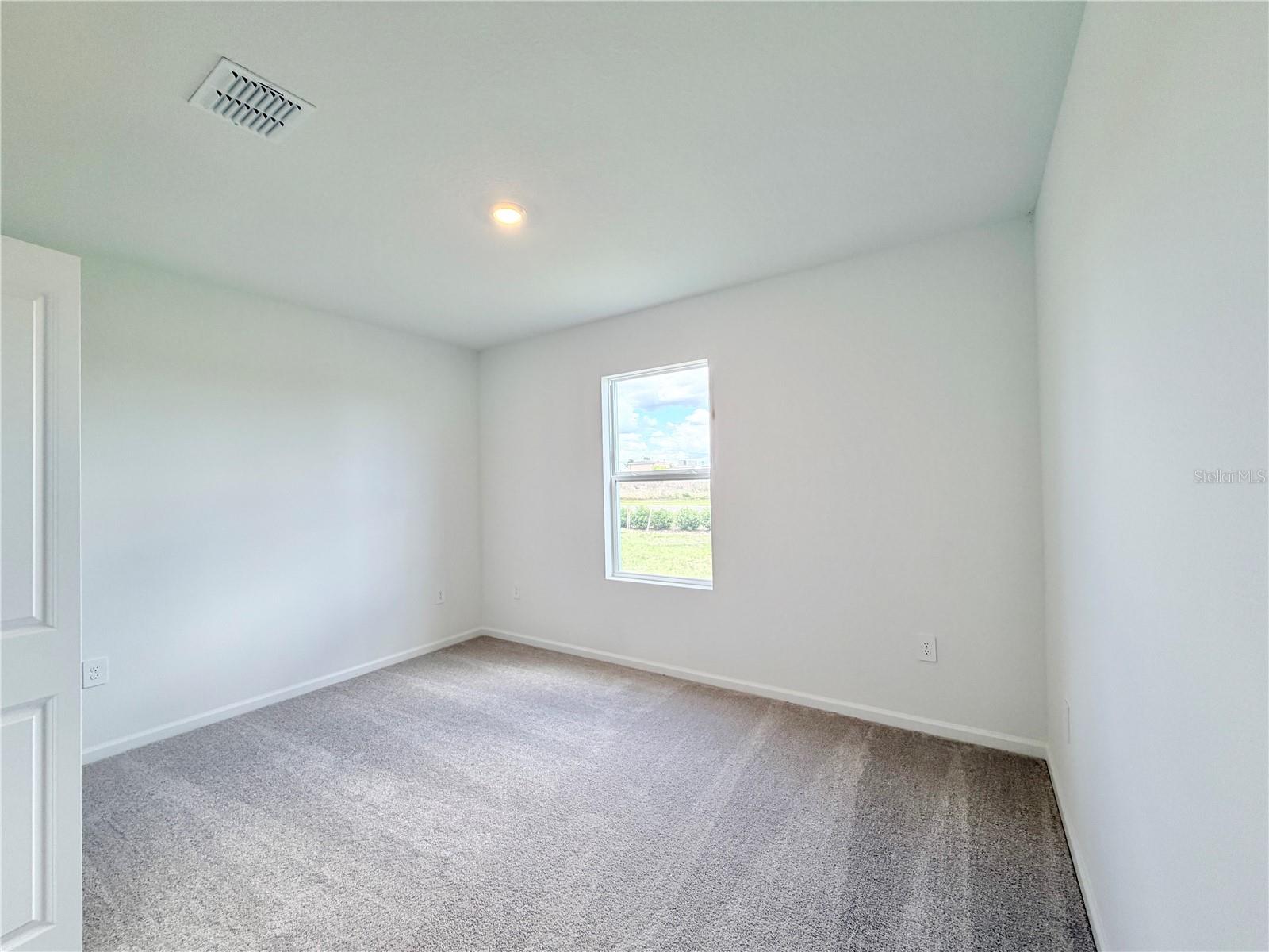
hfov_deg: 102.1
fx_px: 513
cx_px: 634
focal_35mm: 14
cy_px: 476
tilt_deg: +0.7
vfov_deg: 85.7
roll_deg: +1.3
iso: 125
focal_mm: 2.22
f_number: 2.2
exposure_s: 1/120
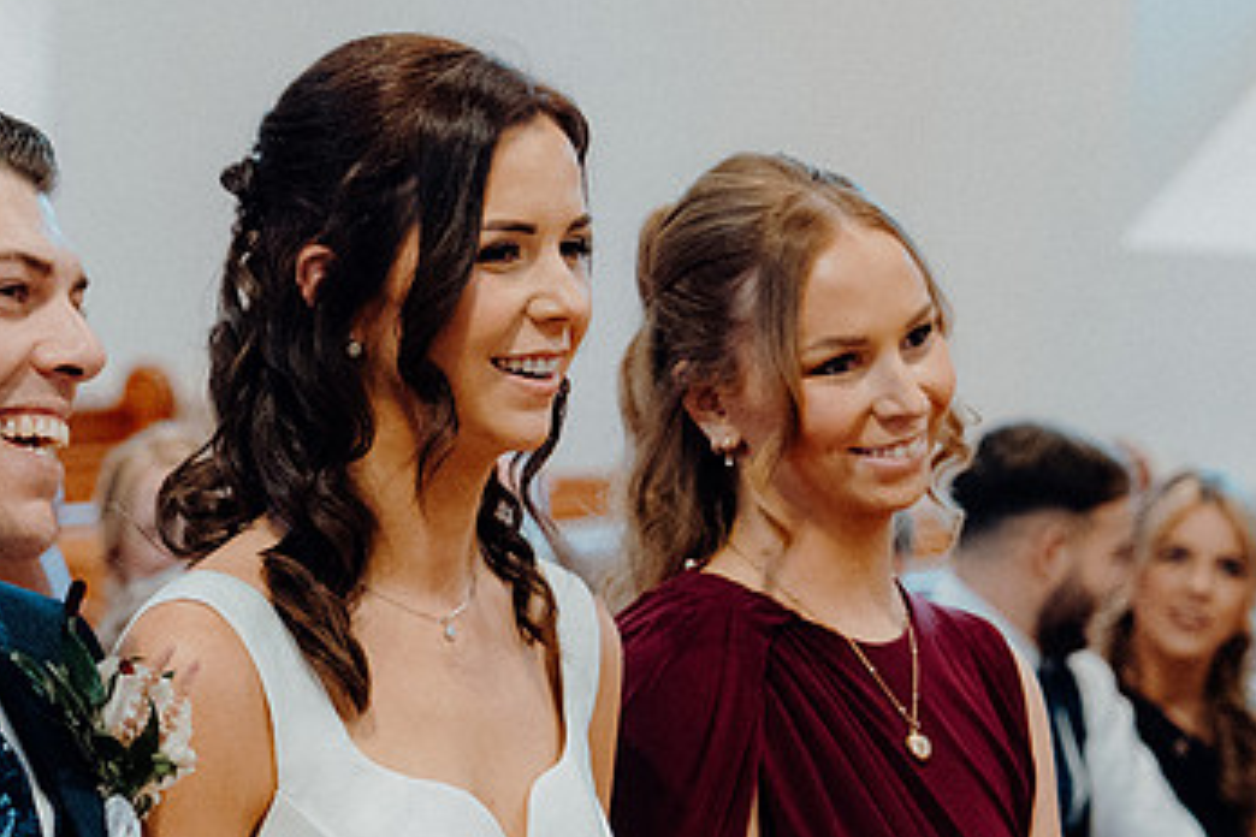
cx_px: 300
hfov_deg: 11.7
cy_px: 612
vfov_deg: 7.8
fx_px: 6105
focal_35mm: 175
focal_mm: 70
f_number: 3.5
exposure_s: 1/160
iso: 3200
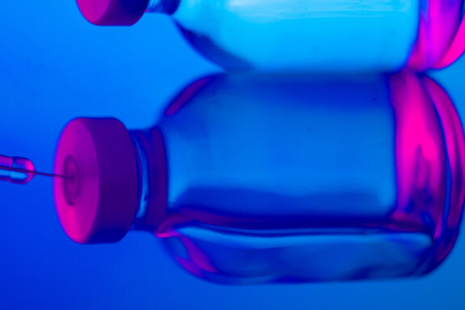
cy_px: 51
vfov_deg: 7.4
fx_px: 2404
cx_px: 149
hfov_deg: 11.0
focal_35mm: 186
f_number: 3.5
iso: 100
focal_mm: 105
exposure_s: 1/100
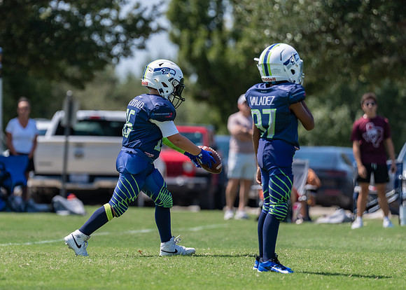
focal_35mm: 347
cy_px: 156
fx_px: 4002
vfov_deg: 4.1
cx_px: 134
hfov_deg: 5.8
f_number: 3.2
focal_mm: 200
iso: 100
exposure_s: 1/1250
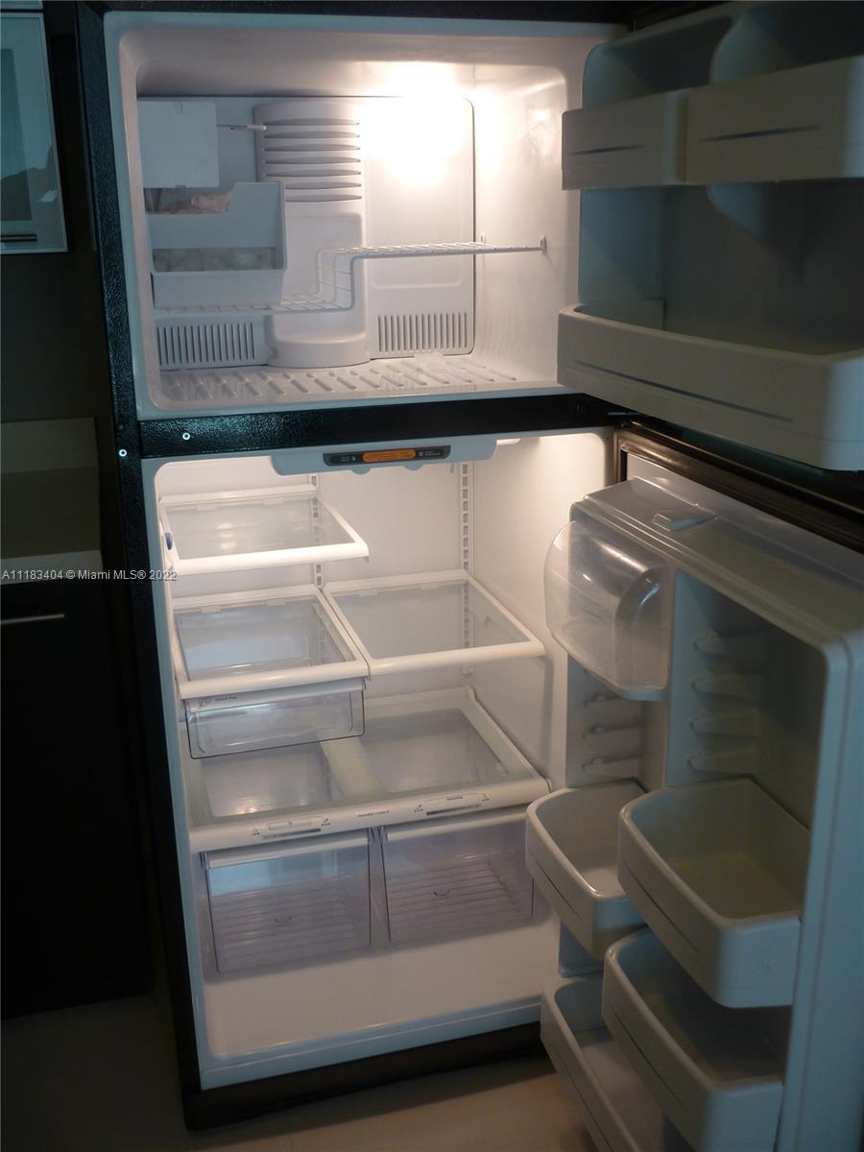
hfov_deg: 42.9
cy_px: 576
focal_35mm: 33
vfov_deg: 55.4
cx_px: 432
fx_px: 1098
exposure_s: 1/50
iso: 80
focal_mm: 5.5
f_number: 2.8
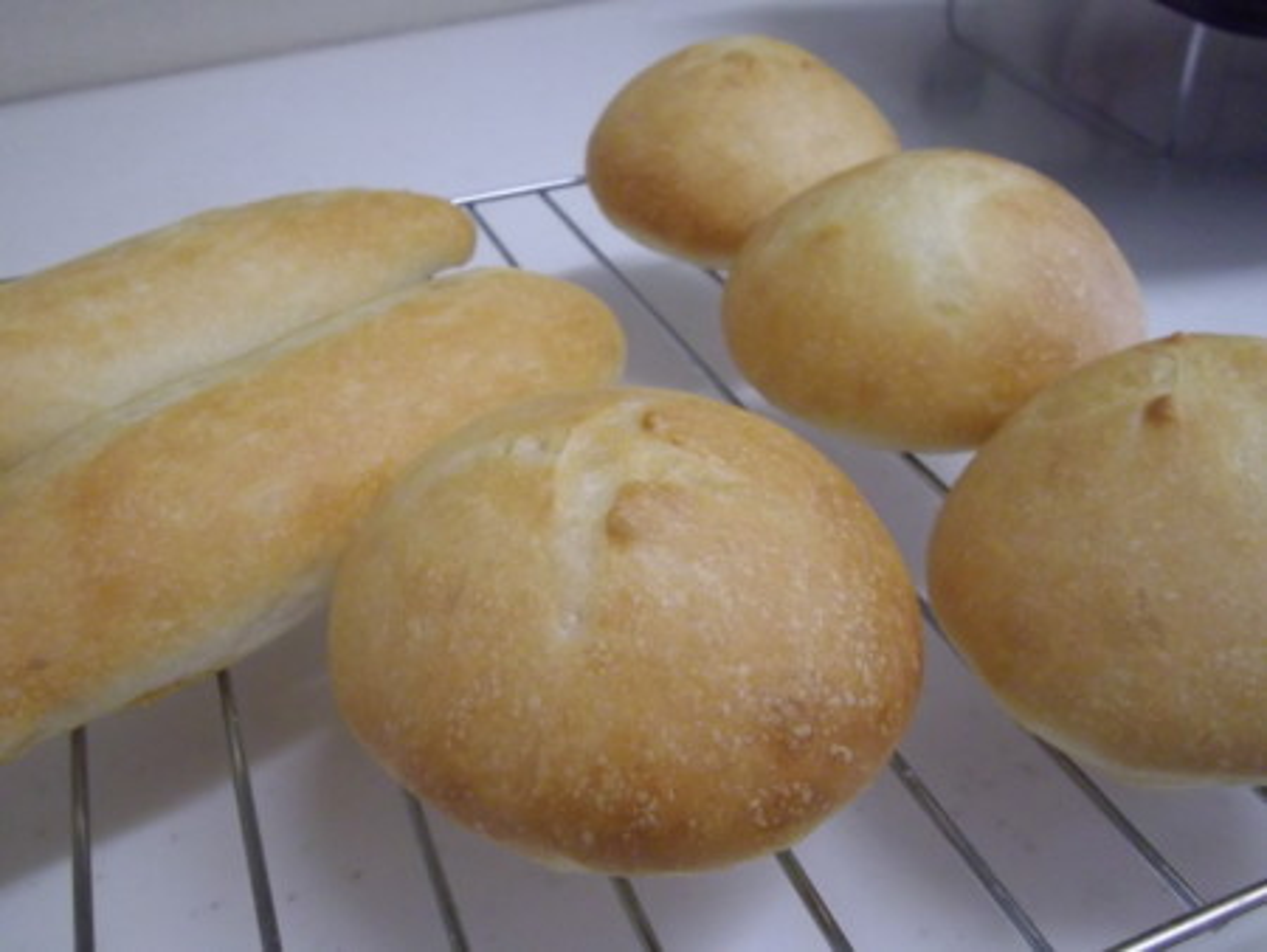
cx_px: 634
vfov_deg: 44.2
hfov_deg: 56.8
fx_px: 1172
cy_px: 476
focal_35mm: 32
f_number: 3.5
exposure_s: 1/50
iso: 720
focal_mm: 5.8
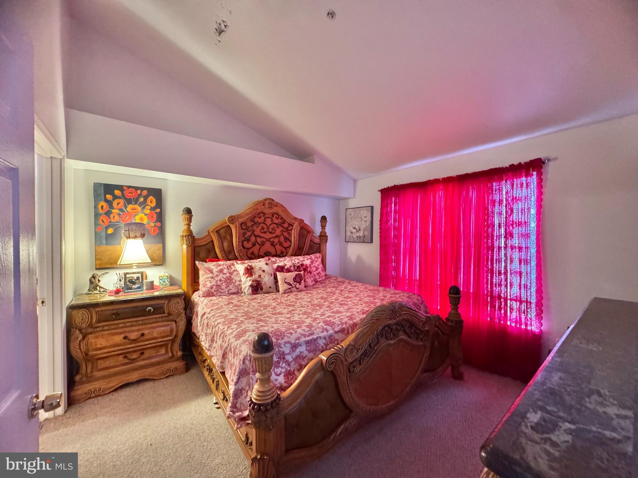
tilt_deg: -0.5
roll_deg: -0.1
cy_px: 239
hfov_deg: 102.1
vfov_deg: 85.7
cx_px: 319
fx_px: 258
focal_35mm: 14
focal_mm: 2.22
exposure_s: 1/60
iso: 1000
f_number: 2.2
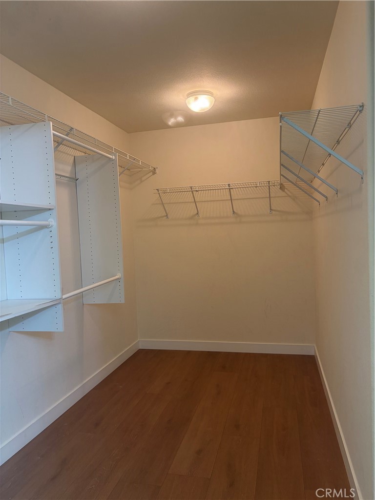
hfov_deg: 53.1
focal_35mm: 26
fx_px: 376
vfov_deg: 67.3
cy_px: 250
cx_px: 188
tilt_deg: -2.5
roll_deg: +2.4
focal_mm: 5.96
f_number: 1.6
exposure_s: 1/60
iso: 160
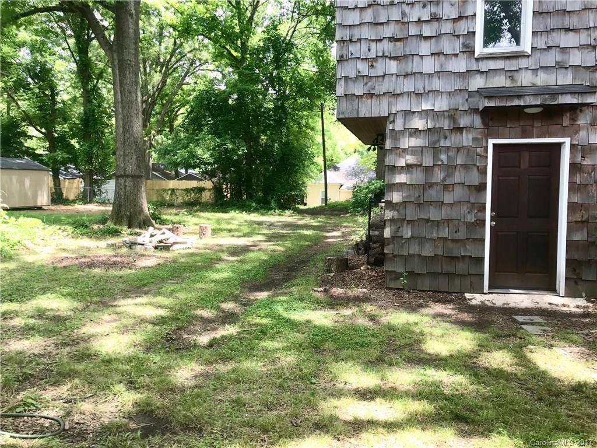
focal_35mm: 28
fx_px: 483
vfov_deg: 49.7
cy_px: 224
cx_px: 298
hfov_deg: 63.4
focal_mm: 3.99
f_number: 1.8
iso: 20
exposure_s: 1/179
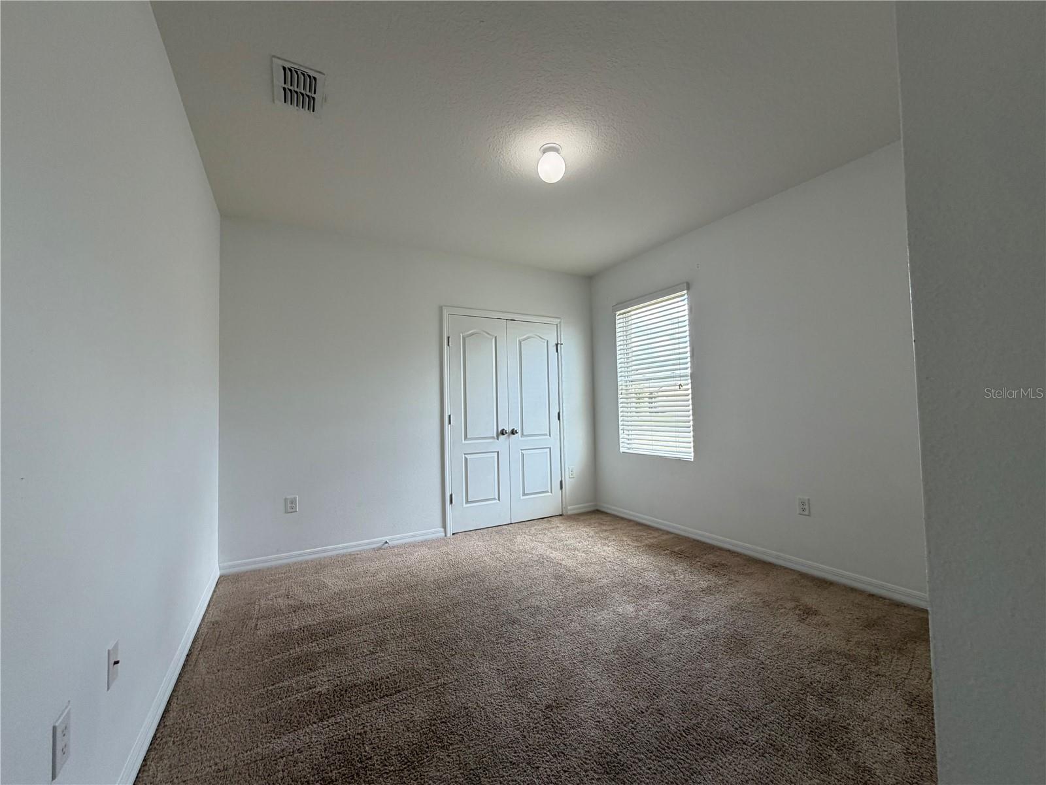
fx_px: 423
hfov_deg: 102.1
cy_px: 392
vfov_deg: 85.7
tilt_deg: +3.0
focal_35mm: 14
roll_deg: +0.1
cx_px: 523
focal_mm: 2.22
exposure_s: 1/121
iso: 125
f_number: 2.2
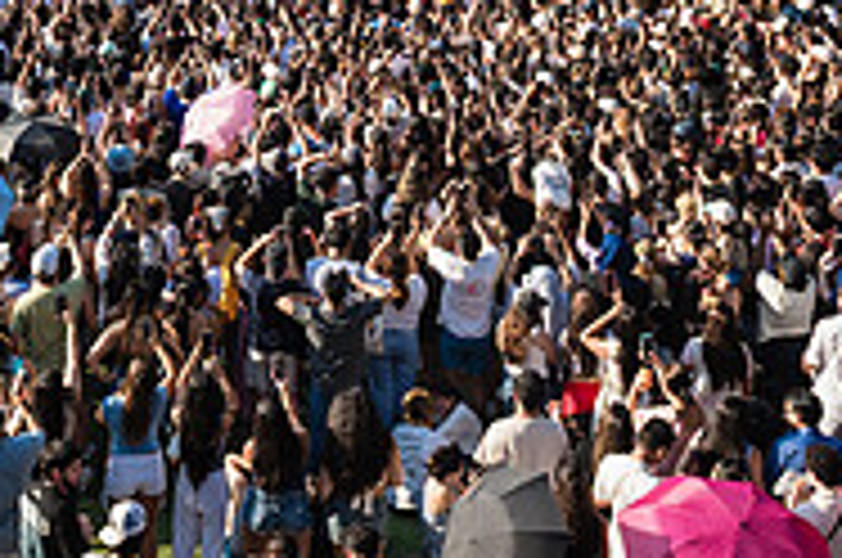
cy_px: -169
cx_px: 131
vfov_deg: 16.8
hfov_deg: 26.1
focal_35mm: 76
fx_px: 1774
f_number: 4.5
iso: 500
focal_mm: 24
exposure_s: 1/1000
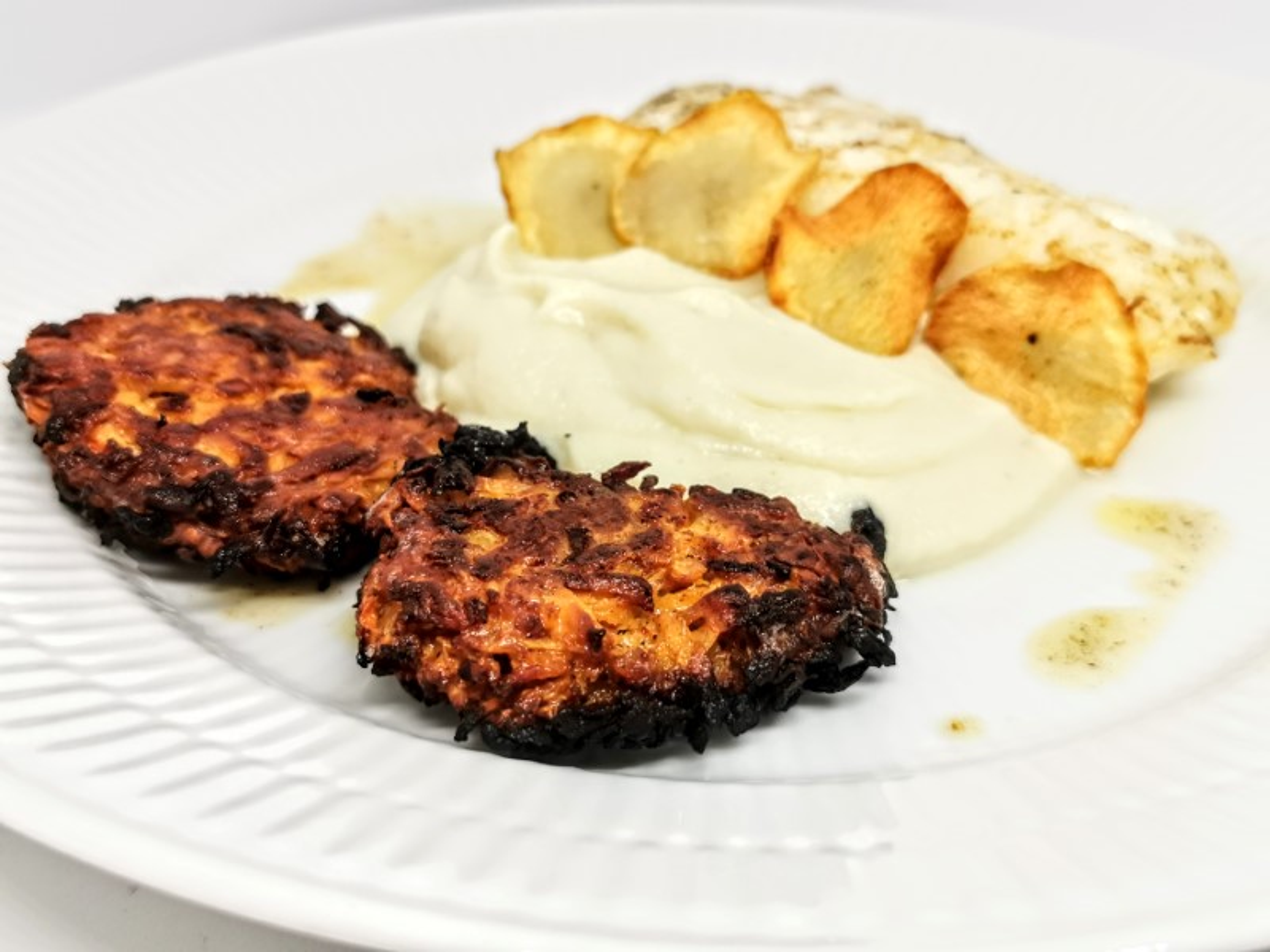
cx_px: 635
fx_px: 1321
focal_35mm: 36
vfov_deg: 39.7
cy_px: 476
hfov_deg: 51.4
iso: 125
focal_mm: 5.56
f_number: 1.6
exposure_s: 1/100
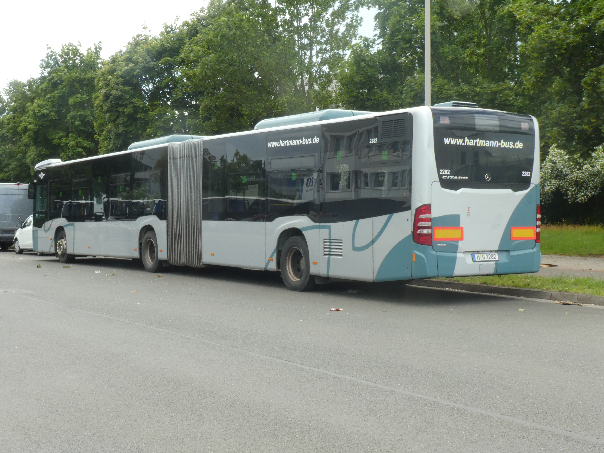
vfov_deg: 29.1
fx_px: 872
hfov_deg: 38.2
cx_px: 302
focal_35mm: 50
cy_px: 226
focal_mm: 9
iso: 160
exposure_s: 1/80
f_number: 4.1
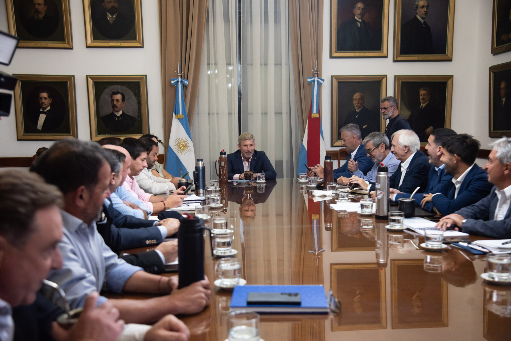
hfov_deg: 48.4
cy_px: 170
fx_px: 568
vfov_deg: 33.4
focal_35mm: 40
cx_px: 256
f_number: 4.5
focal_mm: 40
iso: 1250
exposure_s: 1/200
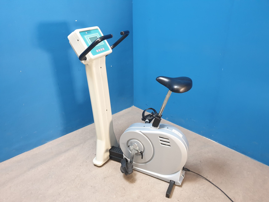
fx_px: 202
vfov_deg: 53.1
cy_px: 101
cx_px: 134
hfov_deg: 67.3
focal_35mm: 26
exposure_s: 1/50
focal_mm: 4.3
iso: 320
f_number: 1.5
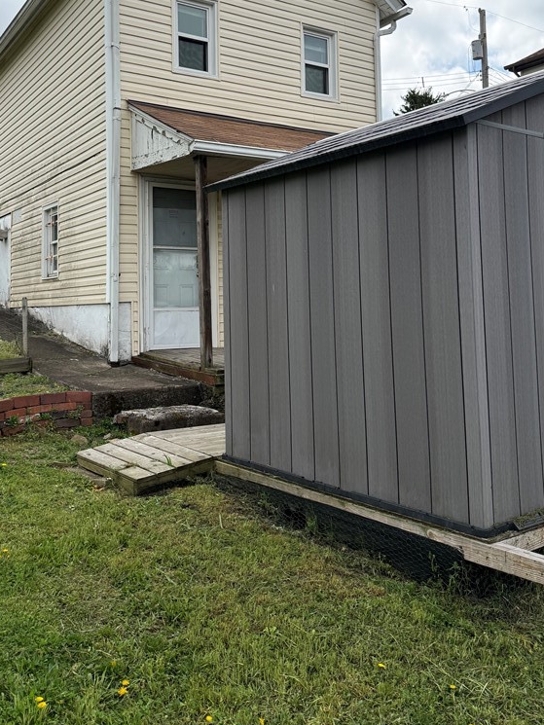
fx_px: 691
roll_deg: +1.3
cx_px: 240
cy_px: 249
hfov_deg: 42.9
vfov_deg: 54.4
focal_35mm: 33
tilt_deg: +6.0
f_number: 1.78
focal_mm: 6.76
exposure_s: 1/6711
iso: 125
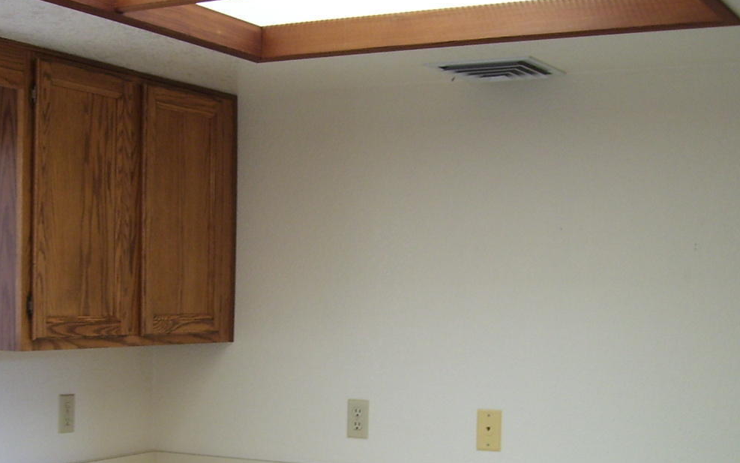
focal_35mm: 64
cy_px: 391
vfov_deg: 20.0
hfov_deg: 31.8
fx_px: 1291
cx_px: 270
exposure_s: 1/30
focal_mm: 6
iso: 100
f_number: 2.7
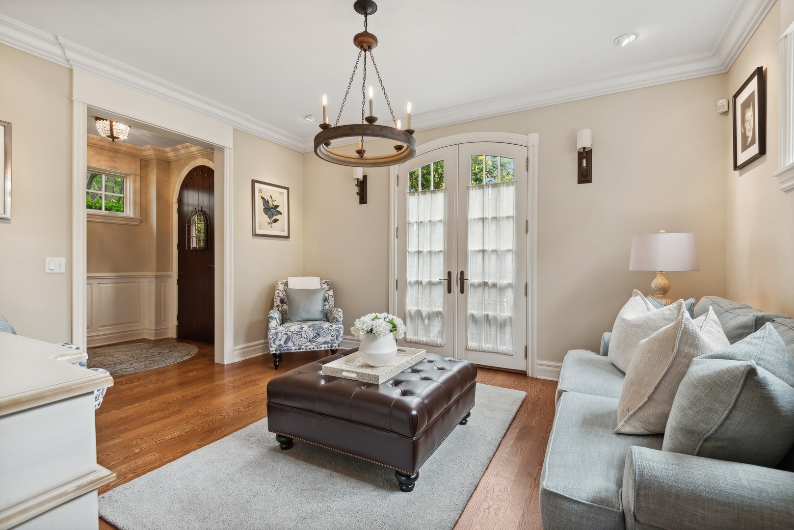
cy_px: 265
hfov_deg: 96.7
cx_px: 397
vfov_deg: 73.8
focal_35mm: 16
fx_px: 353
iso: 200
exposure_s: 1/13
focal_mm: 16
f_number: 9
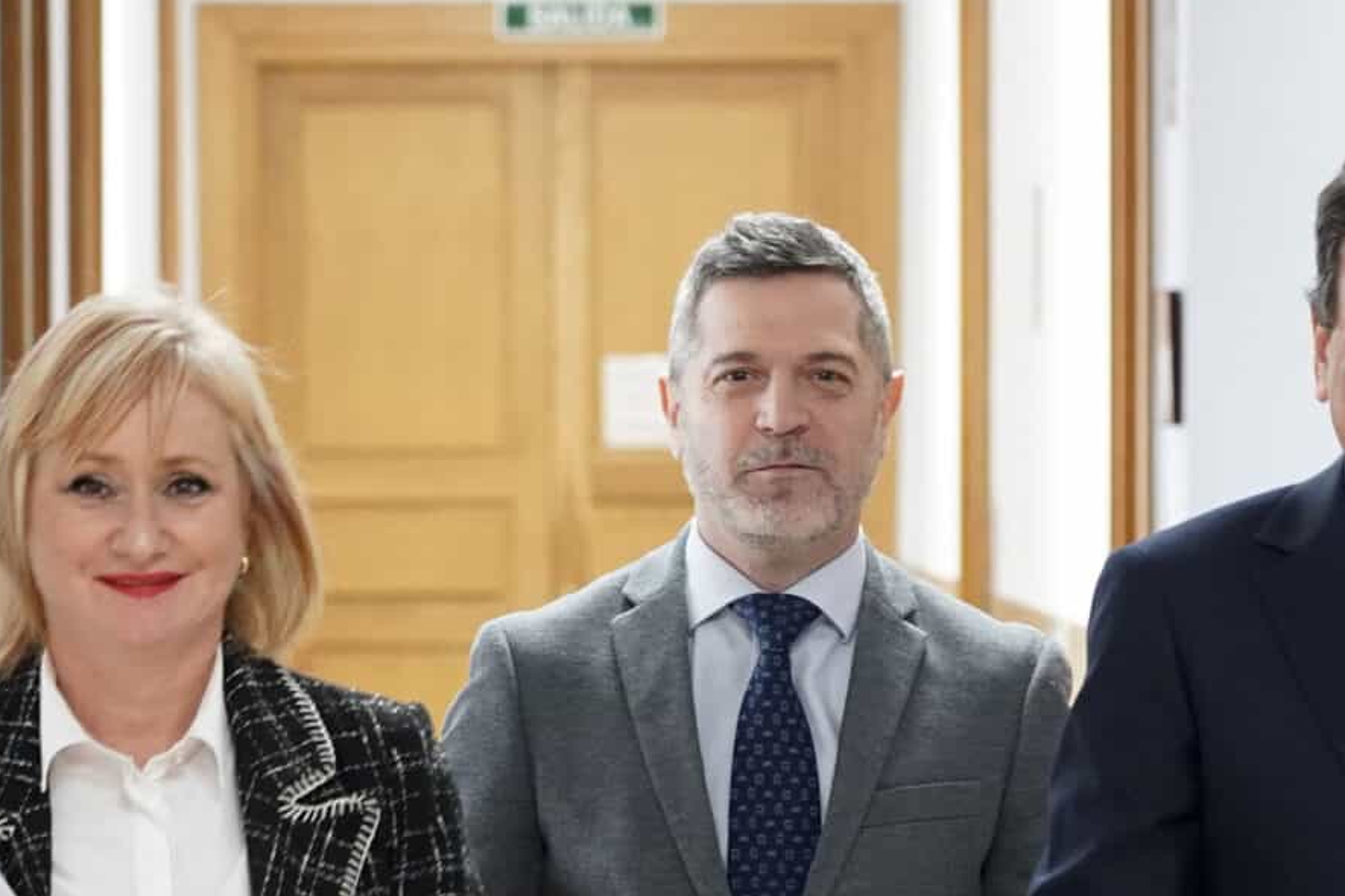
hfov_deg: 7.5
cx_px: 834
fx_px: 10199
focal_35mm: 273
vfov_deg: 5.0
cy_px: 756
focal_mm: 79
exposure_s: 1/160
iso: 3200
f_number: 4
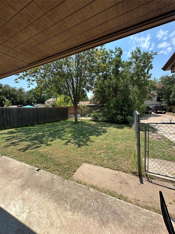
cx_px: 88
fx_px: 94
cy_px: 117
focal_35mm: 14
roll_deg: +0.3
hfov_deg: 85.7
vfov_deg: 102.1
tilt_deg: -4.9
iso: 40
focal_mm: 2.22
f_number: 2.2
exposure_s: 1/855
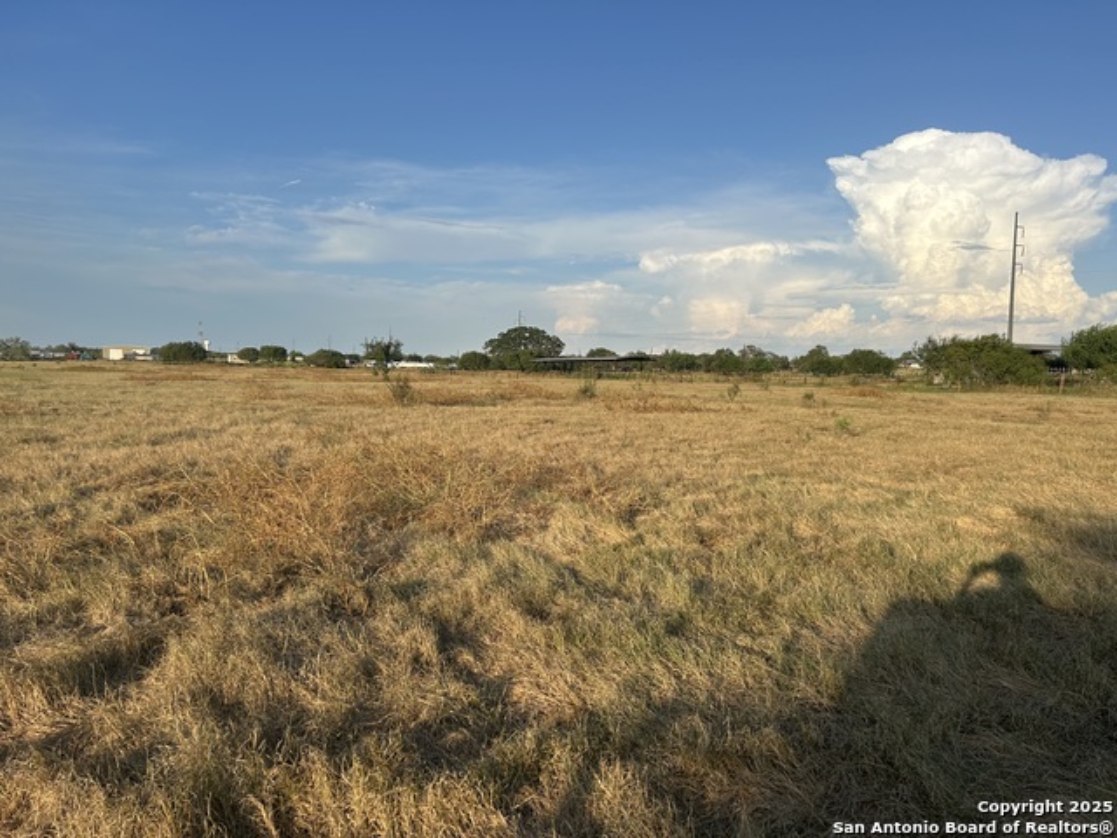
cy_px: 419
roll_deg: -1.7
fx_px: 839
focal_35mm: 26
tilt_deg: -3.3
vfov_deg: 53.1
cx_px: 558
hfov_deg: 67.3
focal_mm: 5.7
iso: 50
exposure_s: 1/3460
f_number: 1.5
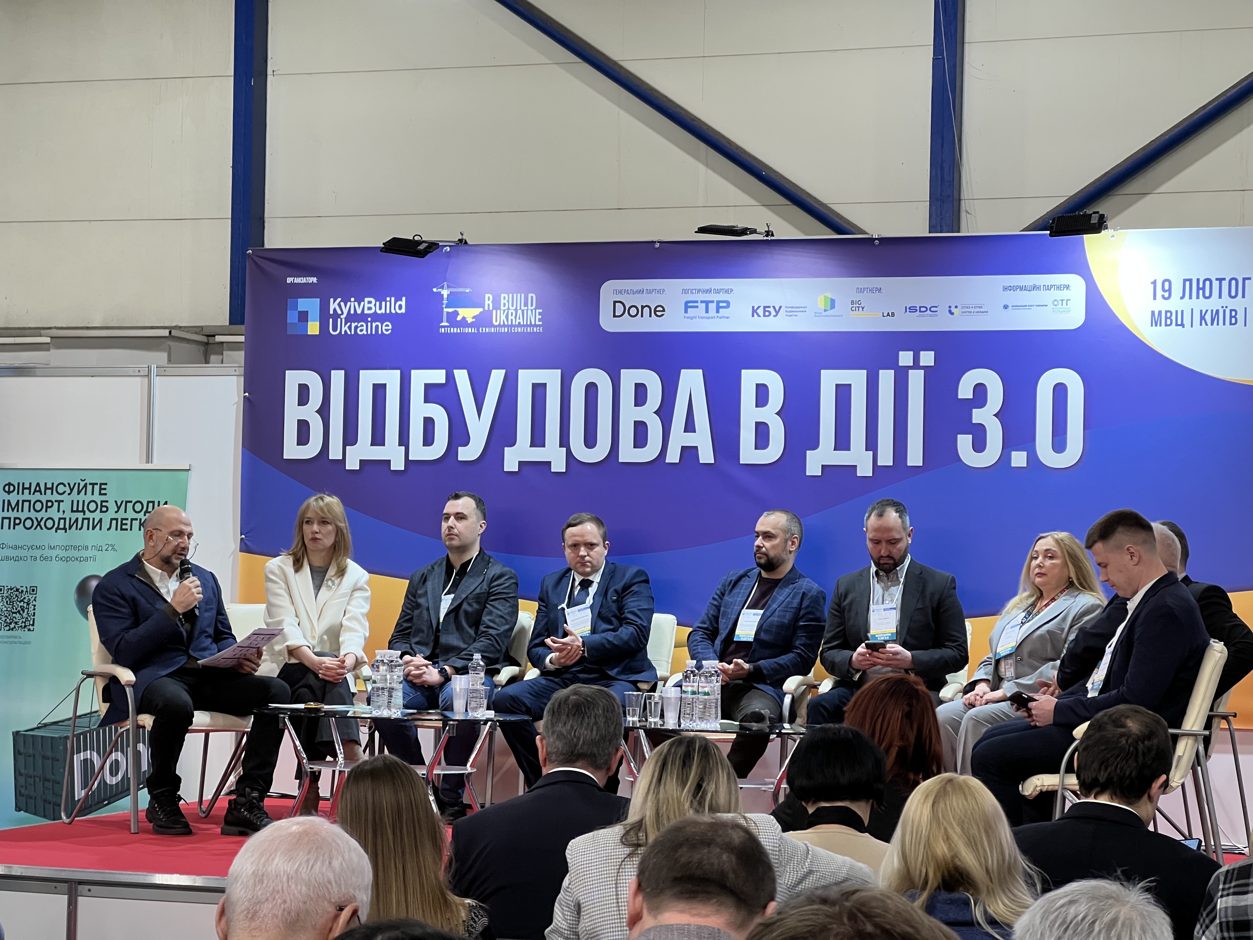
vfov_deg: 19.1
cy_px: 470
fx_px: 2787
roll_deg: -1.5
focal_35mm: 77
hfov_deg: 25.3
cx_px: 626
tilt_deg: +1.4
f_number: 2.8
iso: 160
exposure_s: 1/50
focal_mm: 9
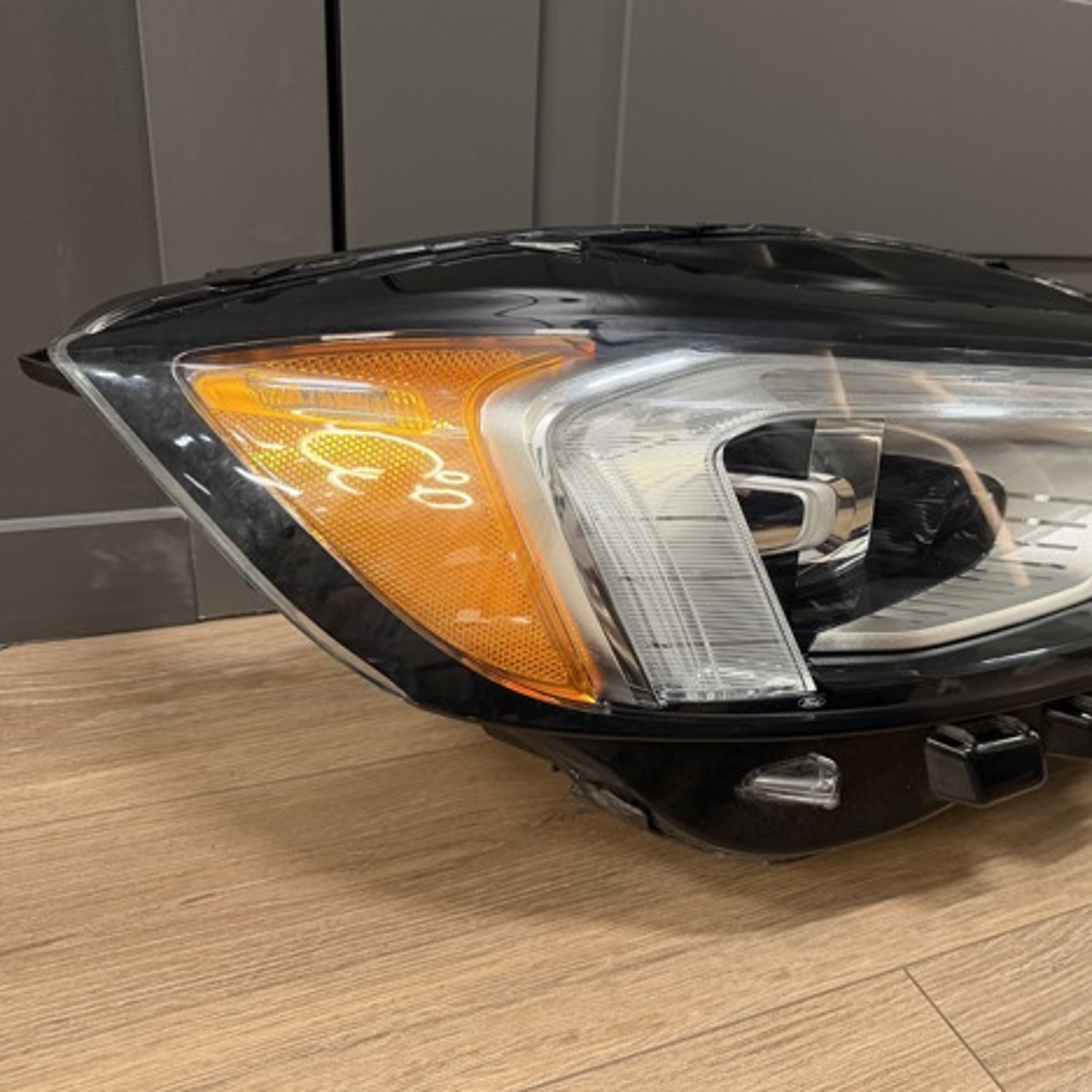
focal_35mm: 29
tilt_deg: -24.8
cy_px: 546
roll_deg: -6.0
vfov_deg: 55.6
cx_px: 695
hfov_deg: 54.9
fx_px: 1035
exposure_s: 1/50
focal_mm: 6.76
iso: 400
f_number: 1.78
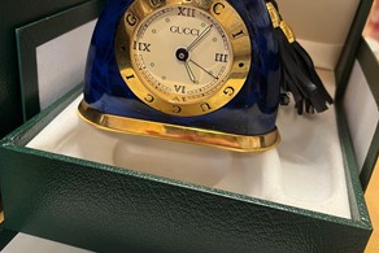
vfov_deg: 36.0
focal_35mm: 37
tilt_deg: -28.2
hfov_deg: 51.9
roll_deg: -6.6
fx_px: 390
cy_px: 125
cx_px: 190
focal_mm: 5.1
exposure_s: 1/50
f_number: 1.6
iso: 250
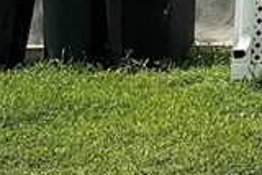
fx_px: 1165
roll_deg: +0.9
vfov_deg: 7.4
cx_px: 596
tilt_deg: +13.0
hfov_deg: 11.1
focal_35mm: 160
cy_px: -376
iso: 80
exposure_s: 1/5525
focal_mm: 6.86
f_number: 1.78
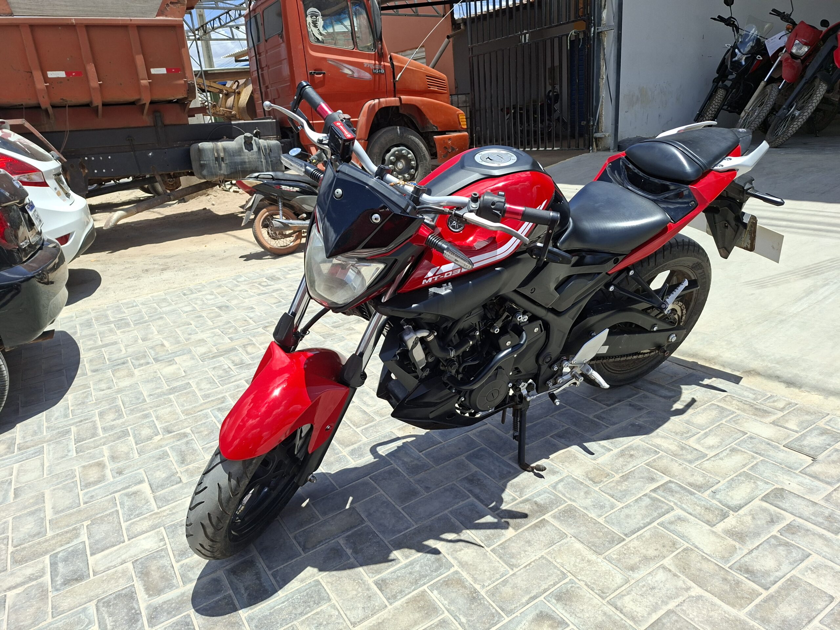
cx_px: 420
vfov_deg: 58.9
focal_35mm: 23
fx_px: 558
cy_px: 315
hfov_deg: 73.9
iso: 50
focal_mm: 5.54
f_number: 1.8
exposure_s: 1/1761
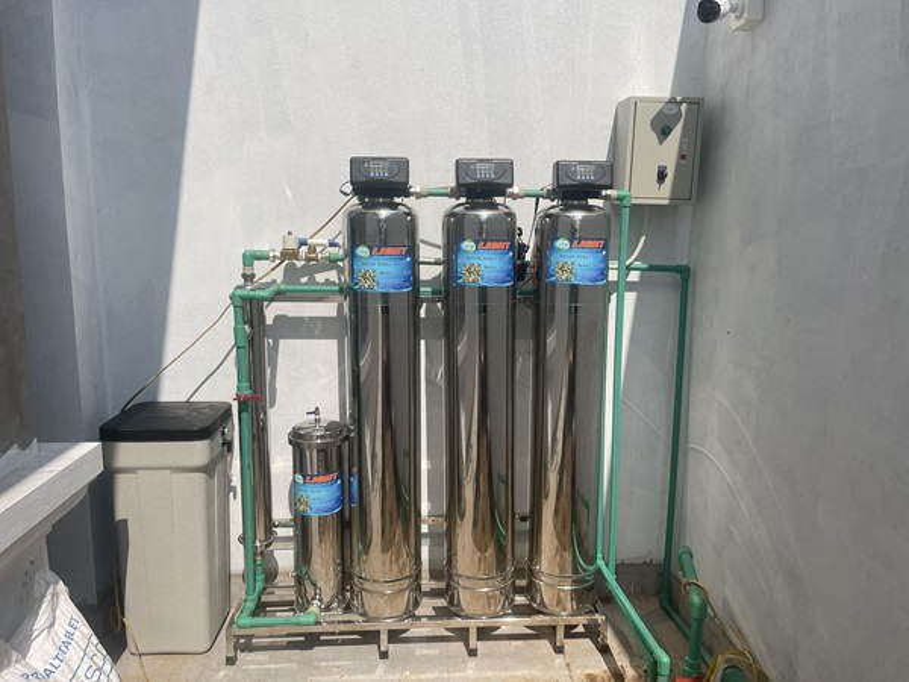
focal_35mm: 26
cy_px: 341
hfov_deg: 67.3
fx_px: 683
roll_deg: -1.1
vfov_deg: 53.1
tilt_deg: -9.8
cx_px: 454
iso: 32
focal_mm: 5.1
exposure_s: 1/6993
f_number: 1.6
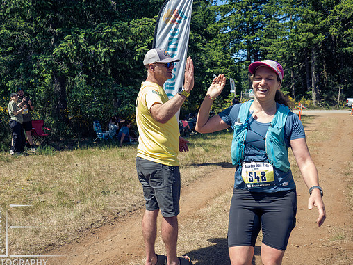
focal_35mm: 32
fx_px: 326
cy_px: 129
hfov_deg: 56.8
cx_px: 172
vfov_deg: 44.2
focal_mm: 14
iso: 80
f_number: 3.2
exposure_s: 1/500
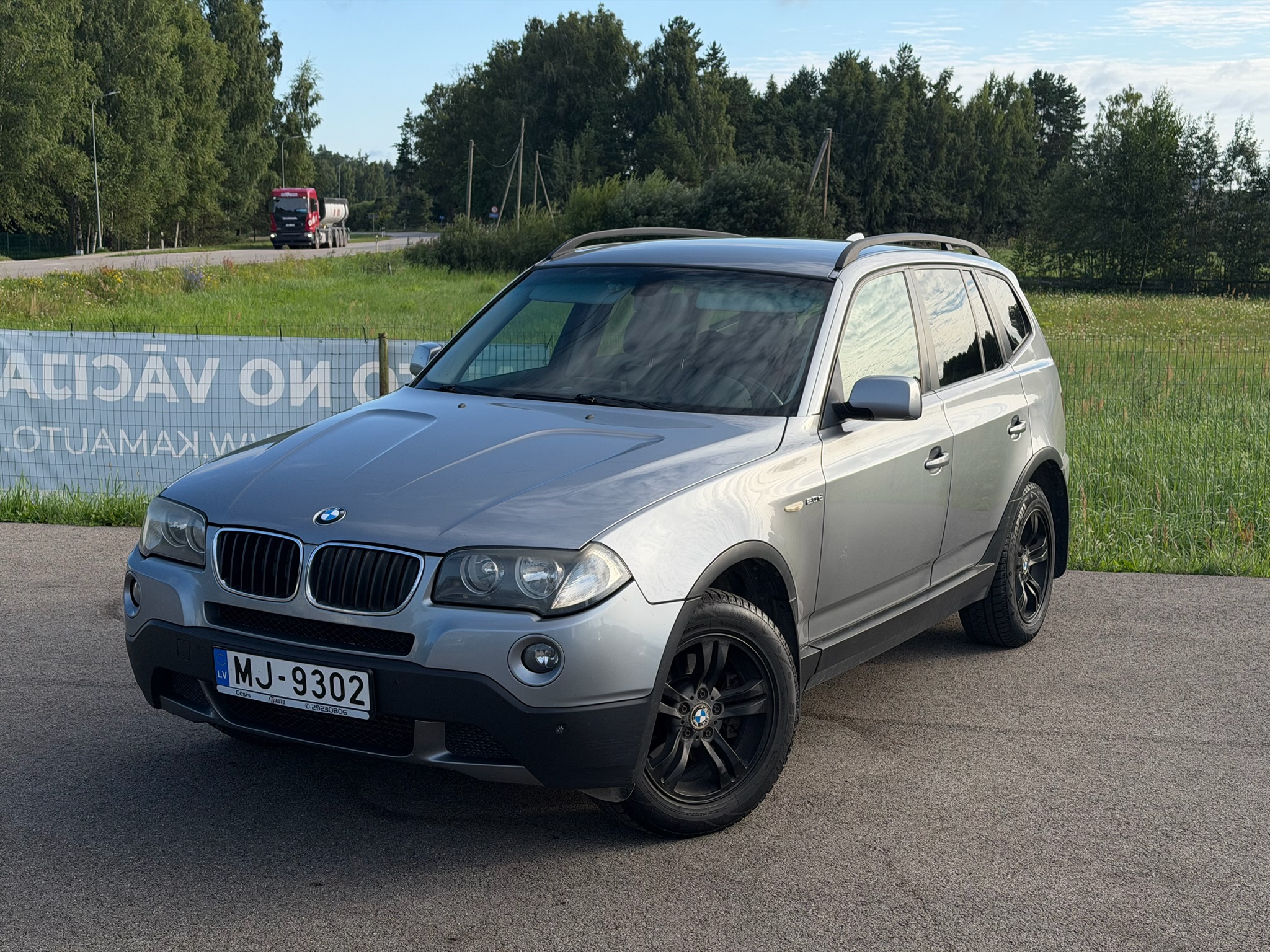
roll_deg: -0.5
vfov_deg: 30.3
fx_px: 1761
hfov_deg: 39.7
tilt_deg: -7.6
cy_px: 476
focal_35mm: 48
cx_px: 635
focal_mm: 6.76
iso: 64
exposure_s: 1/3378
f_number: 1.78
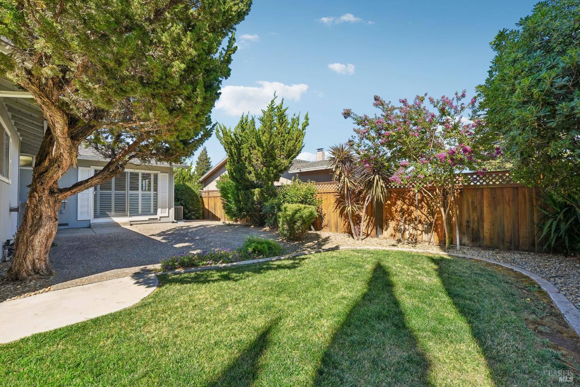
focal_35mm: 14
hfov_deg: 104.3
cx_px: 290
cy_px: 194
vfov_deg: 81.2
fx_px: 225
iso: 640
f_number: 8
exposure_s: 1/400
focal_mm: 14
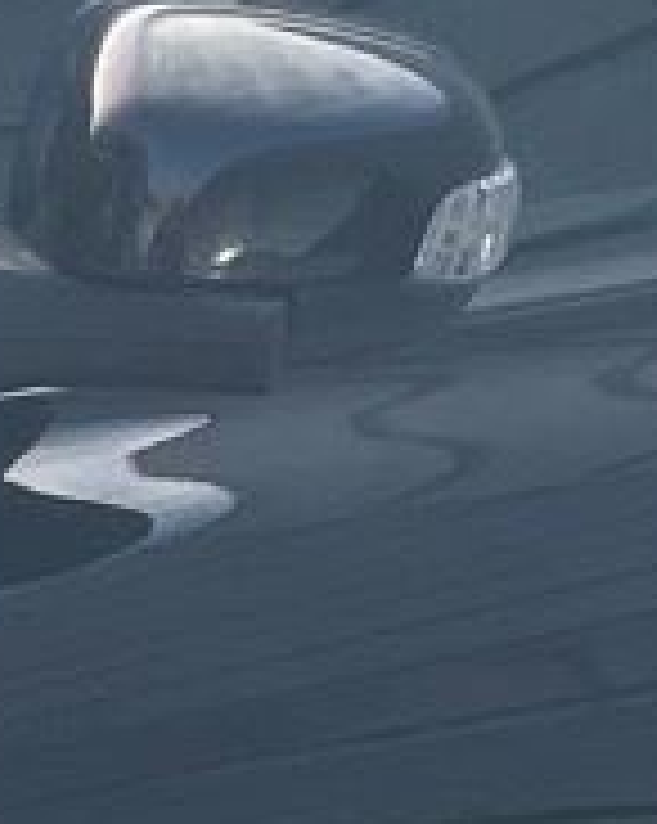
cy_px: 1004
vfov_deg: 7.7
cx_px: -1994
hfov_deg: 5.4
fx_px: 6087
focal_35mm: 250
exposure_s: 1/1887
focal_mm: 4.2
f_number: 1.6
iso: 32
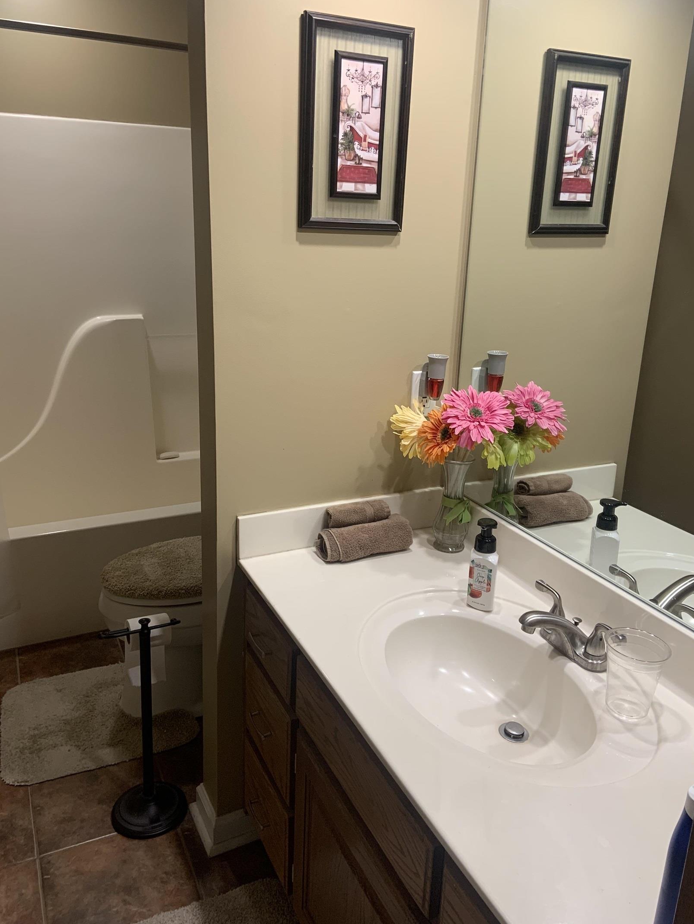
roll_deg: -3.2
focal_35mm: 28
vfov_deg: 63.4
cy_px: 440
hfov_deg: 49.8
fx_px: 748
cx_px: 345
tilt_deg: -15.5
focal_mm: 4.25
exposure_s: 1/60
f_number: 1.8
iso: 64
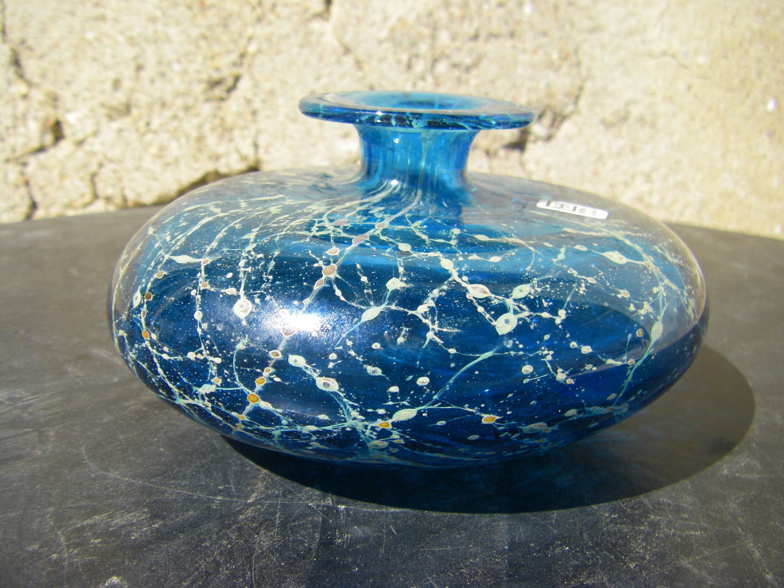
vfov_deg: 37.7
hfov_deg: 49.0
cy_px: 294
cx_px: 392
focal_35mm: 38
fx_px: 861
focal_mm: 6.3
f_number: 7
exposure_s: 1/125
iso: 64
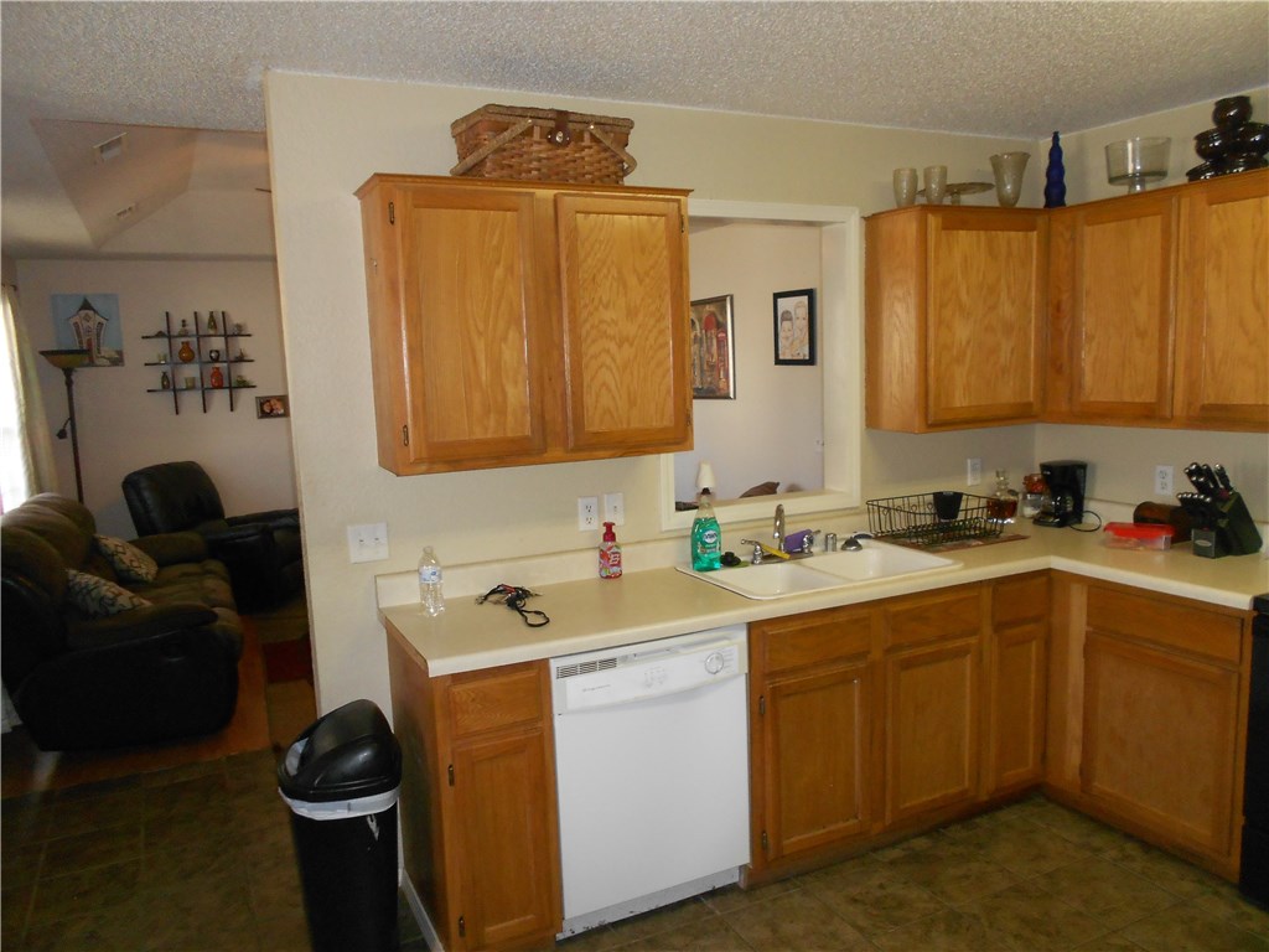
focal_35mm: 26
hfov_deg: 67.3
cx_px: 634
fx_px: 953
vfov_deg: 53.1
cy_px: 476
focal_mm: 4.6
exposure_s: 1/25
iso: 250
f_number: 3.2
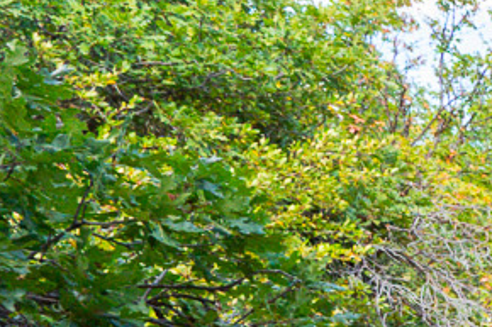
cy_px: 551
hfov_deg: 10.3
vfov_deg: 10.8
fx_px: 1639
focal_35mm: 120
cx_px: 1596
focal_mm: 17
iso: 500
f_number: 7.1
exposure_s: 1/200
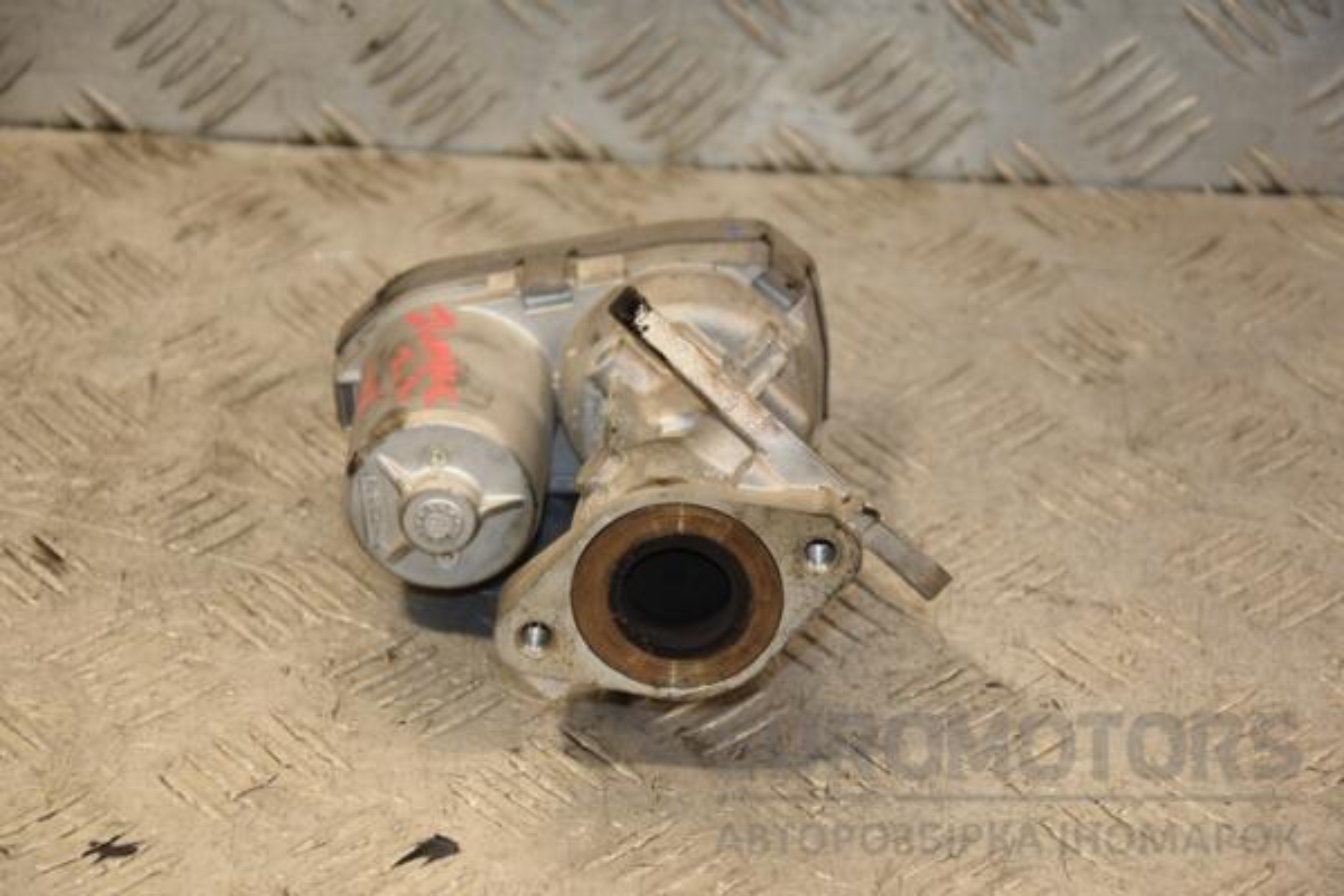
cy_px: 448
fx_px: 4480
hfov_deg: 17.1
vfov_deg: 11.4
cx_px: 672
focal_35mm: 120
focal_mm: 80
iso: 800
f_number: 5.3
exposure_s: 1/160
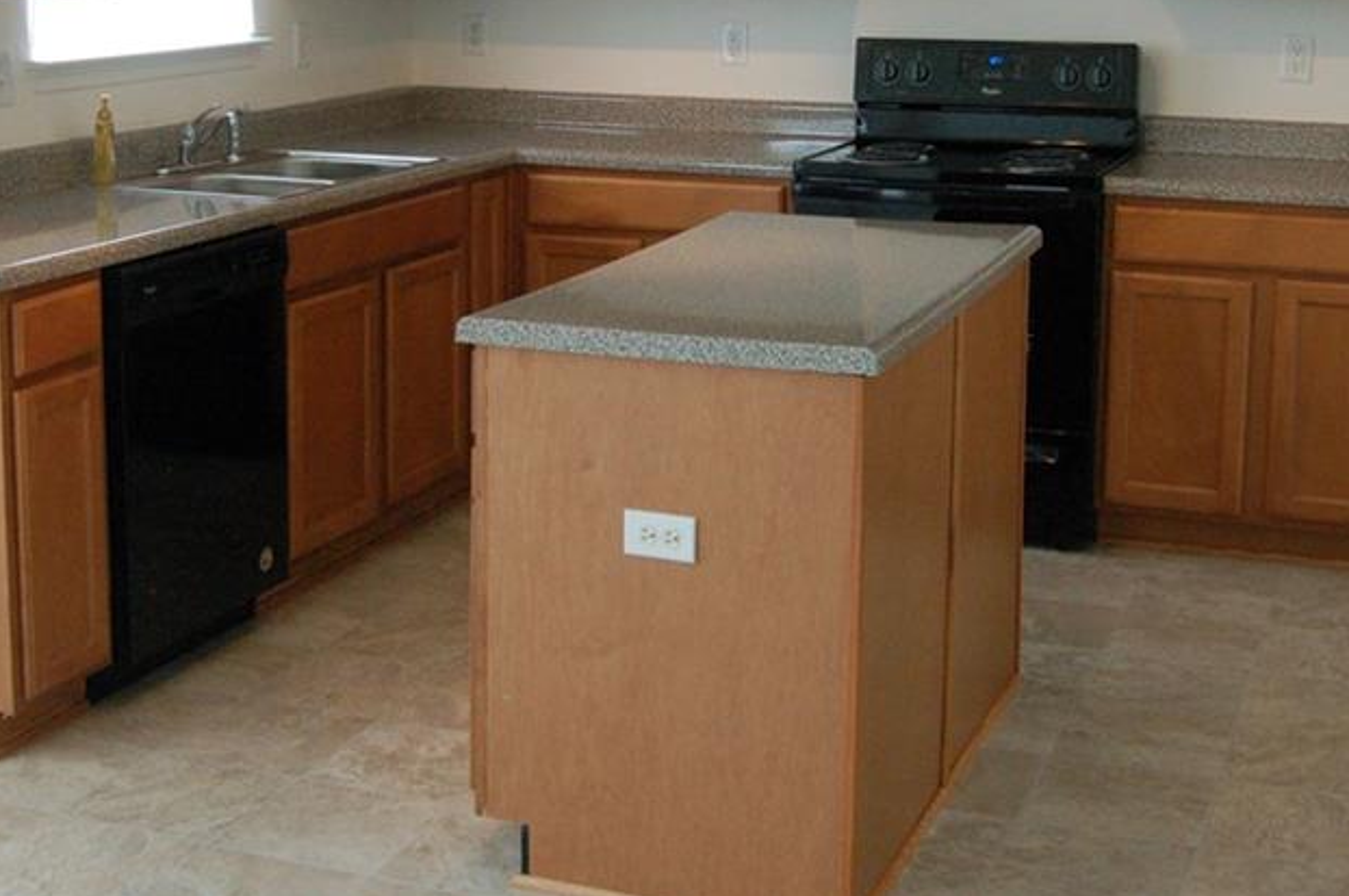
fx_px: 2127
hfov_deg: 35.2
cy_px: 169
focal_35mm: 57
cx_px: 642
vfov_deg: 23.4
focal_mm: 23
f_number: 6.3
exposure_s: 1/160
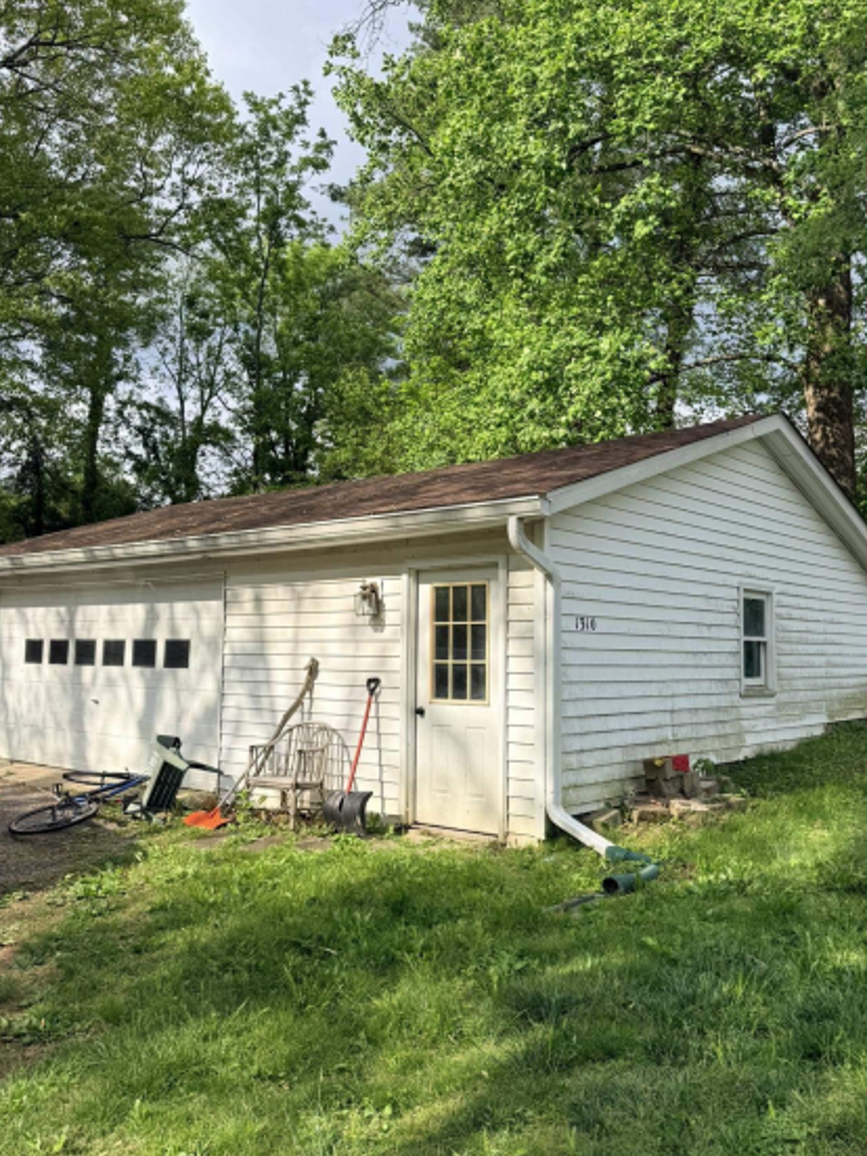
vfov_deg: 61.7
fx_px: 968
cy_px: 581
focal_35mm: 29
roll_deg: -1.1
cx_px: 429
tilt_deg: +5.4
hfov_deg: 48.2
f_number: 1.78
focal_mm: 6.76
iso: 80
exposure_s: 1/2703
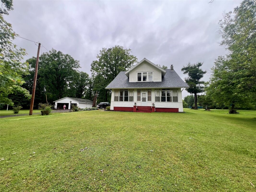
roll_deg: -0.9
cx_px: 128
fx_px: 96
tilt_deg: +5.9
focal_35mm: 13
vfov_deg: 89.9
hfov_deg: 106.2
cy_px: 96
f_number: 1.8
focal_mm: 1.57
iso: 32
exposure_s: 1/152
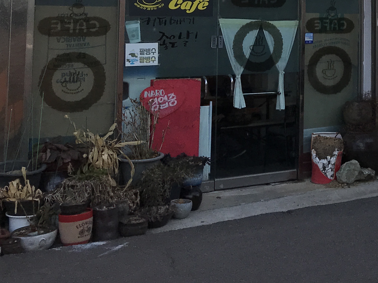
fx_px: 764
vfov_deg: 20.2
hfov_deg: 25.5
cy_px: -17
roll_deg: +0.1
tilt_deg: +4.2
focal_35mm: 70
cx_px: 428
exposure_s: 1/2817
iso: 20
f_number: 1.8
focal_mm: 3.99
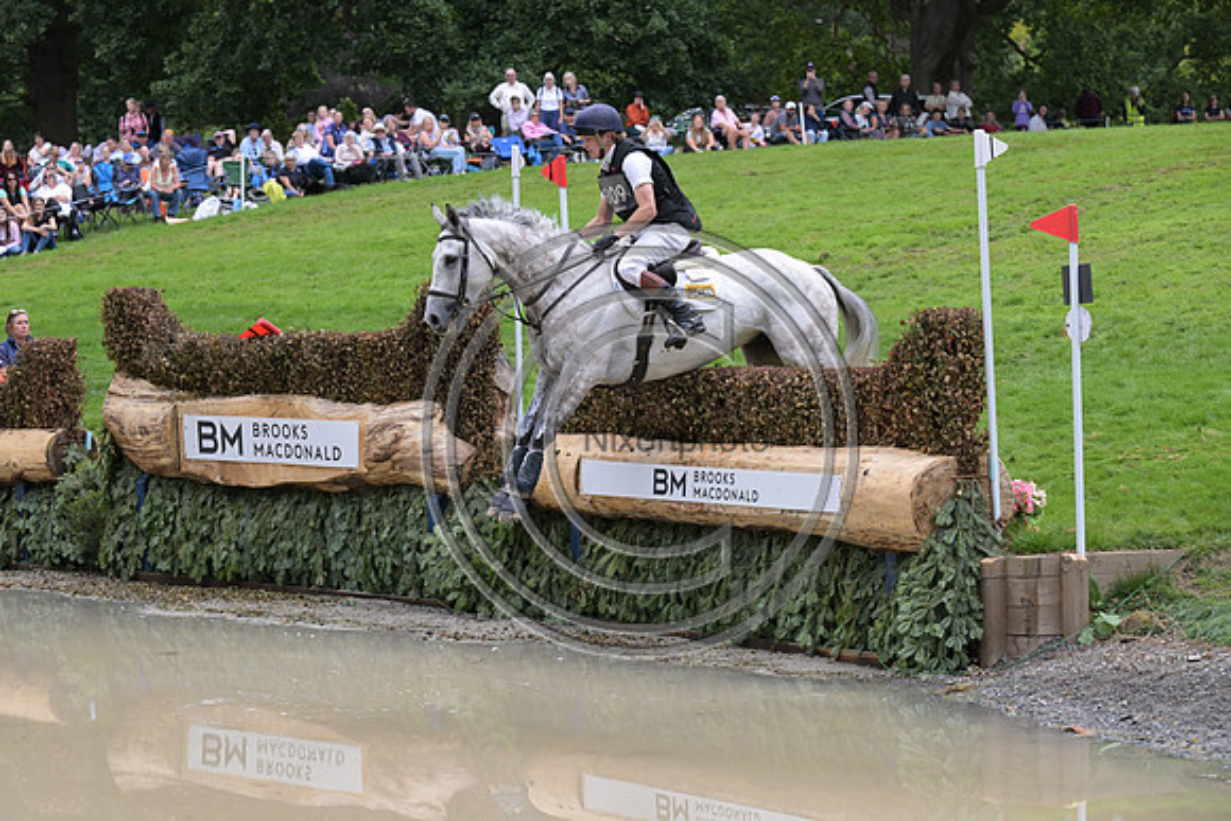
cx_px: 616
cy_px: 410
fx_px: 3762
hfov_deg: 18.6
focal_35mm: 110
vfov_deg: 12.5
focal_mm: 110
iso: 1100
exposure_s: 1/1250
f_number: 5.6
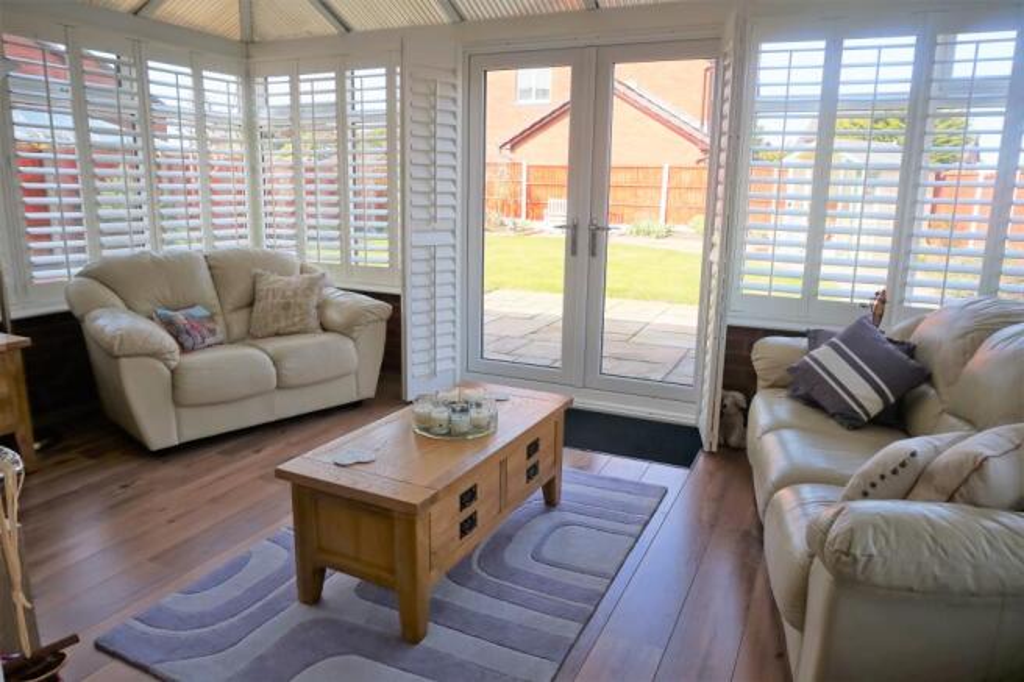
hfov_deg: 73.8
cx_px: 512
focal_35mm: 24
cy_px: 341
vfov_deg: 53.1
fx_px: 682
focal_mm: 16
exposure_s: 1/80
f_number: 6.3
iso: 100
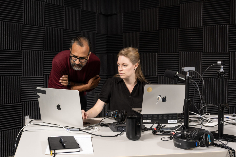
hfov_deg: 54.4
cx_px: 118
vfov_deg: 37.9
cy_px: 78
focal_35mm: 35
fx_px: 229
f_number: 4.5
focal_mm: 35
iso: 800
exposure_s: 1/100
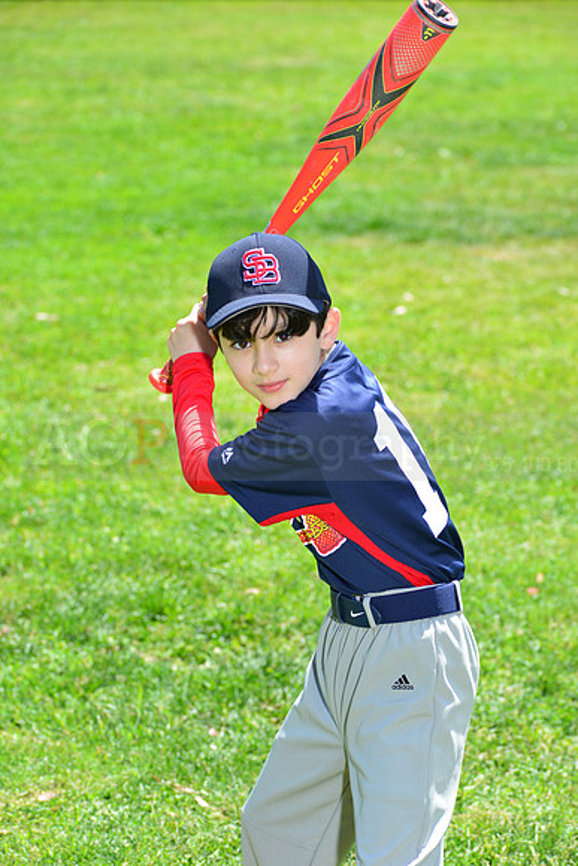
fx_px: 3008
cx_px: 289
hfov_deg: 11.0
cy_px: 433
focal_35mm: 125
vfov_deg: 16.4
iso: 200
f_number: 8
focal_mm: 125
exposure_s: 1/200
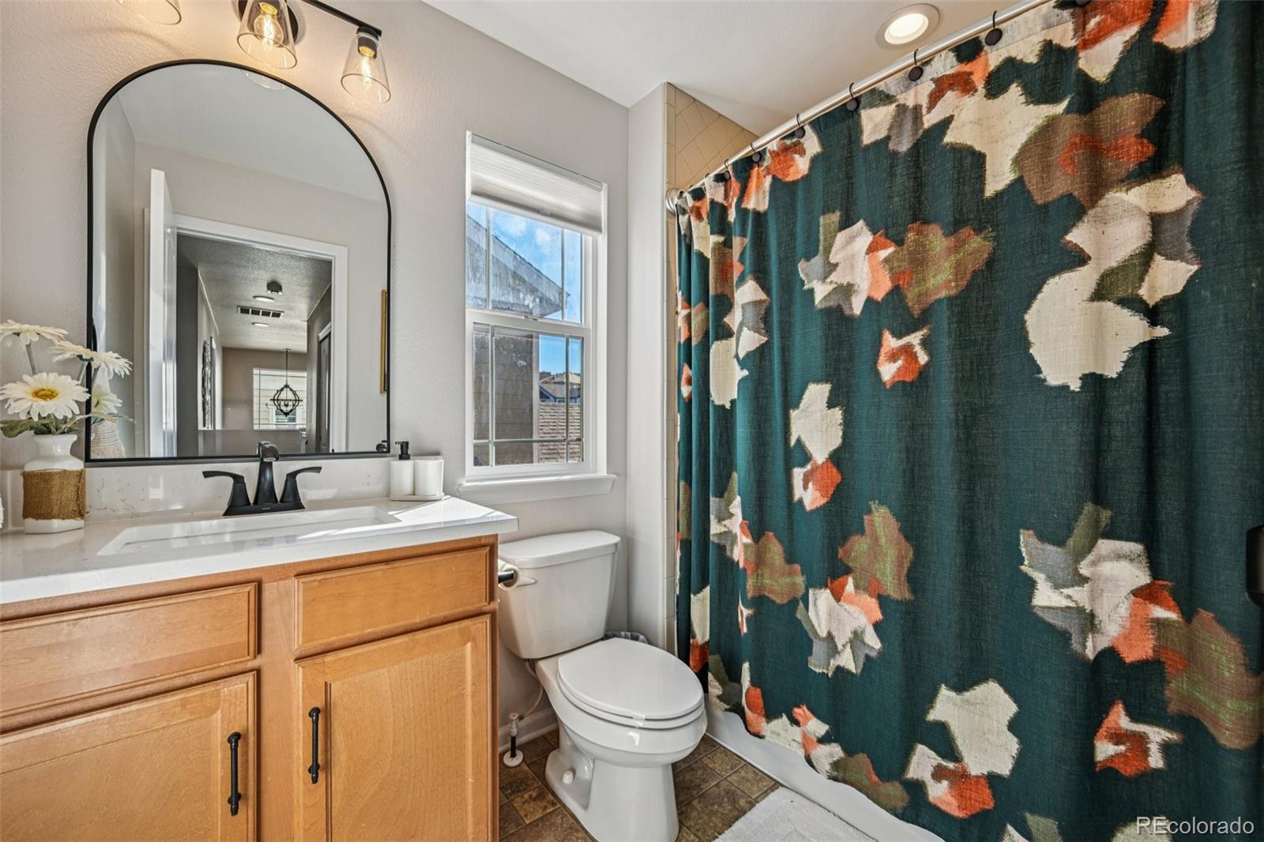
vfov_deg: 81.2
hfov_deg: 104.3
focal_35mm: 14
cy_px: 421
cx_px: 632
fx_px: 491
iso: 64
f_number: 8
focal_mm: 14
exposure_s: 1/20
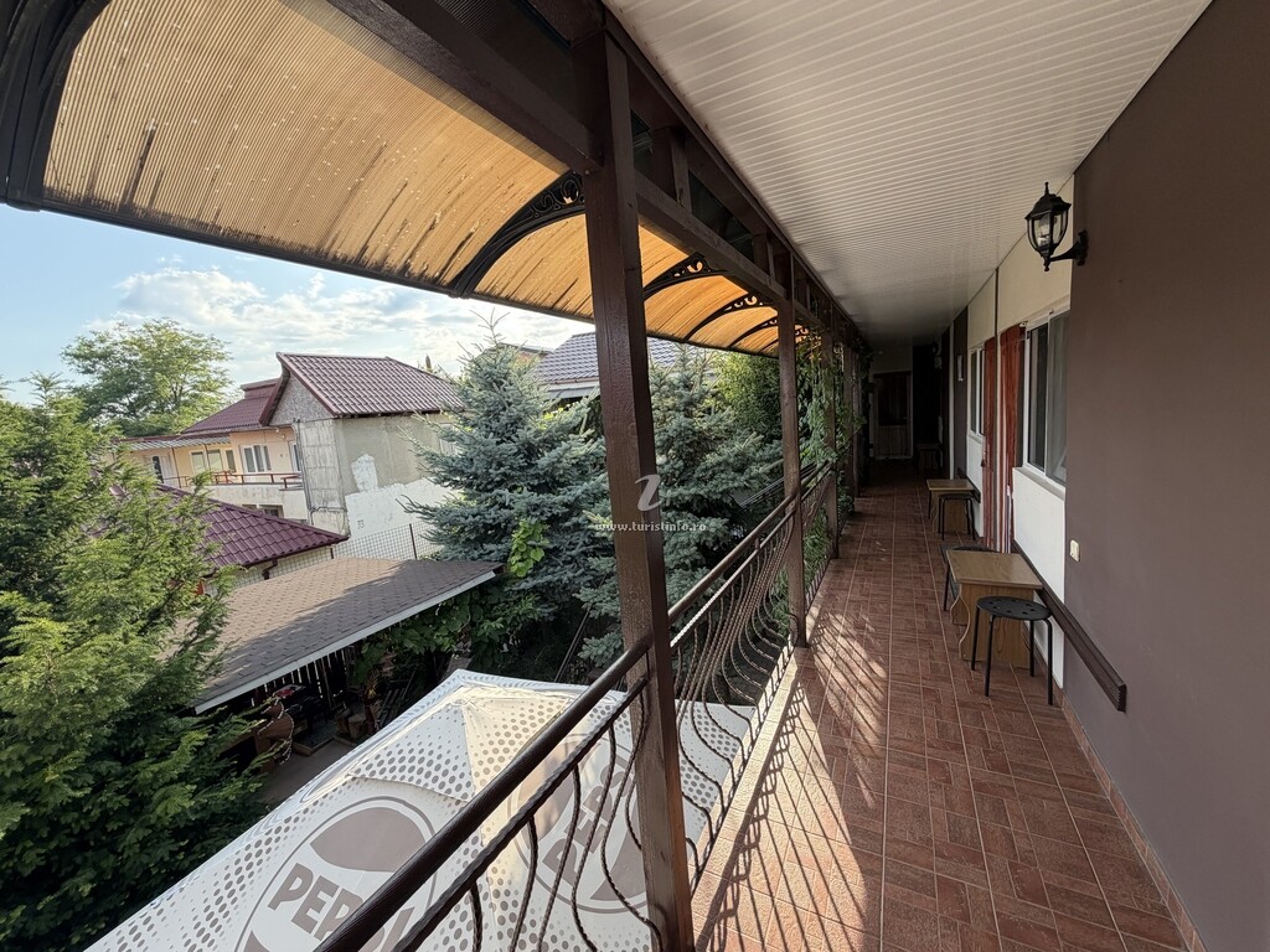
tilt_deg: -8.5
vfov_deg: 85.7
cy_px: 476
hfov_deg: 102.1
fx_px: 514
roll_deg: +6.0
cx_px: 635
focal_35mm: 14
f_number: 2.2
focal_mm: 2.22
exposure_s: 1/344
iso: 50
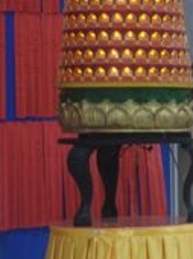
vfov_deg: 11.3
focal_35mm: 175
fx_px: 1307
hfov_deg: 8.2
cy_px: 175
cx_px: 343
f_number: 5.6
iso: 2000
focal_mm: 43
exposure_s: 1/160
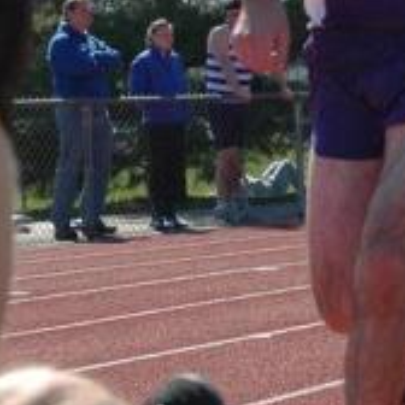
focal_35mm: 176
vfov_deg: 9.9
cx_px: 582
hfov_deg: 9.7
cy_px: 36
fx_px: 2330
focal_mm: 32
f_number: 5
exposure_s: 1/2000
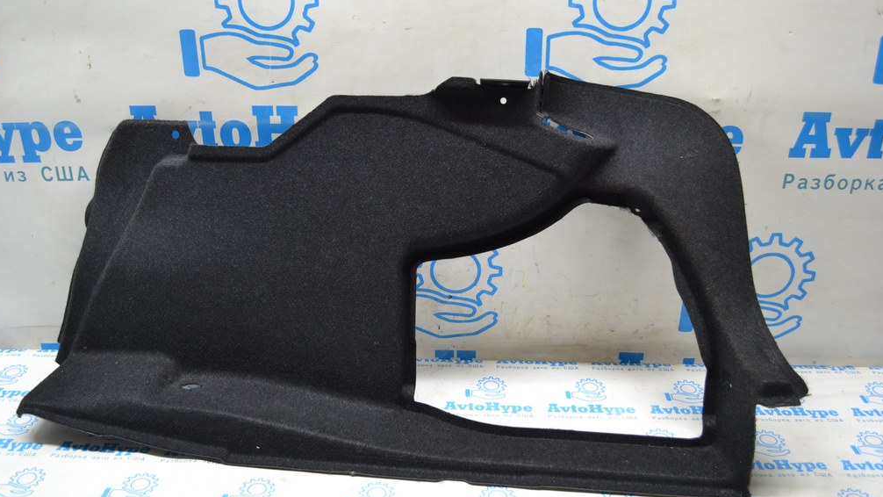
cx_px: 438
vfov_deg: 36.7
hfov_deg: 61.0
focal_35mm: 32
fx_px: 749
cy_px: 257
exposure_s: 1/60
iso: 450
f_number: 3.8
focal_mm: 20
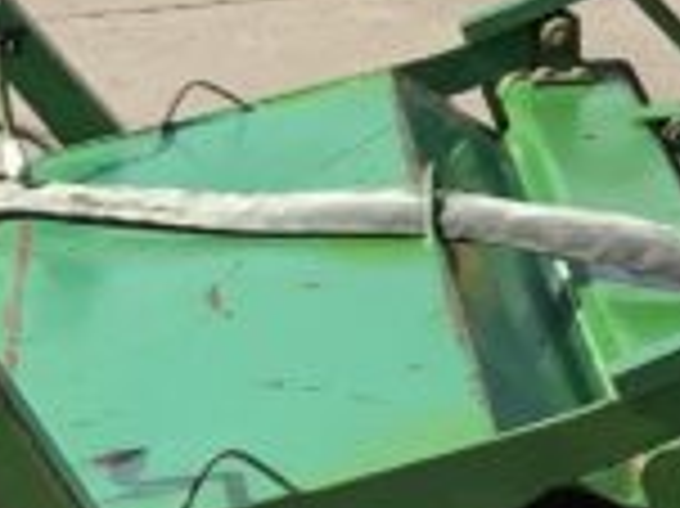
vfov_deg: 7.4
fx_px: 3867
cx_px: 1653
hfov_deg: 9.0
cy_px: -211
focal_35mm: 197
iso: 16
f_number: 1.8
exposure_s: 1/1451
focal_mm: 3
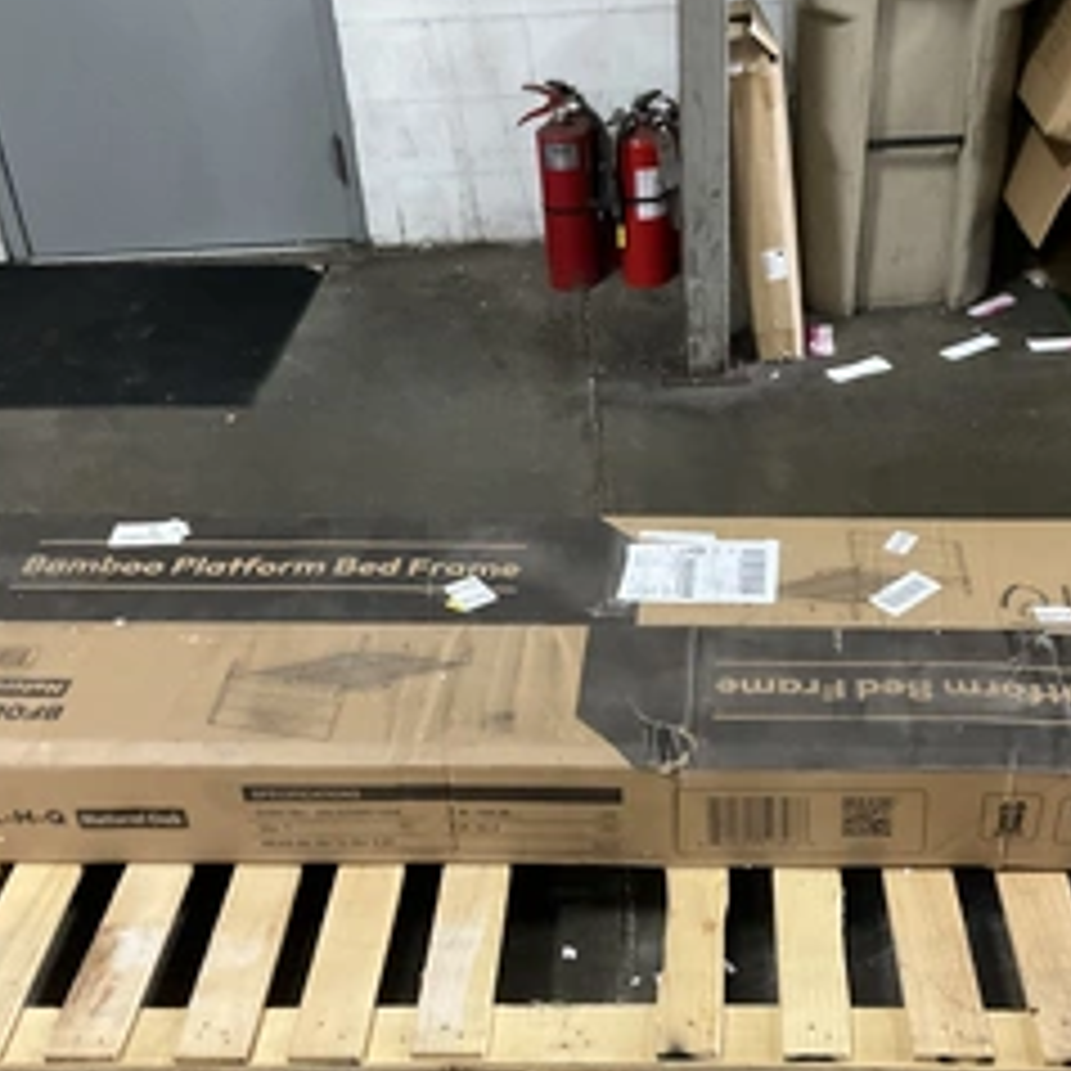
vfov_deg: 39.0
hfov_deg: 39.0
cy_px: 639
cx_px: 652
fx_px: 1505
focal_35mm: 43
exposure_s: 1/30
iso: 250
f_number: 1.8
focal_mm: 3
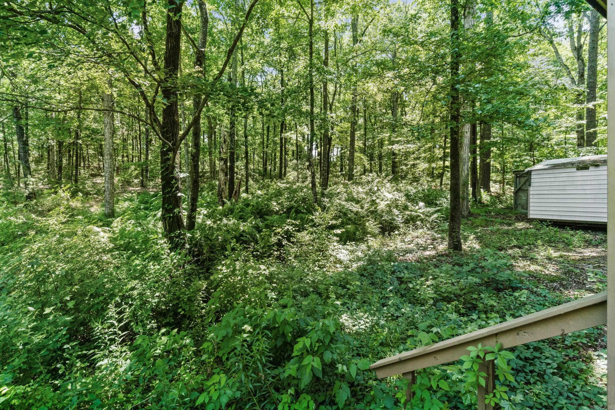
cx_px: 308
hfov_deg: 90.0
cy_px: 205
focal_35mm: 18
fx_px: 307
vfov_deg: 67.4
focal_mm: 12
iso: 250
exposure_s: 1/125
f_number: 9
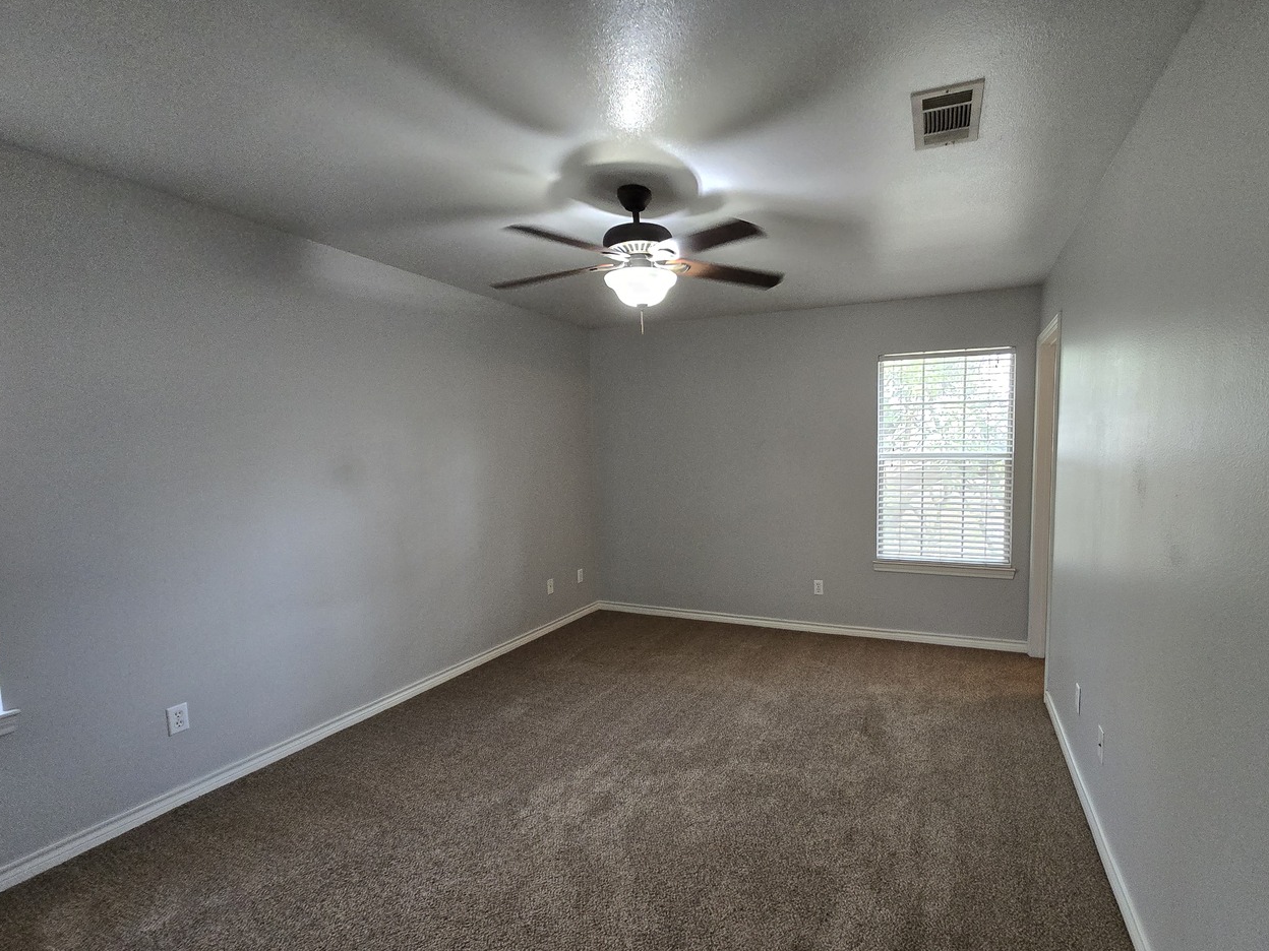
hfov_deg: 97.7
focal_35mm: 15
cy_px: 510
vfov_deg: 81.6
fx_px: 550
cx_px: 709
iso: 320
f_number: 2.2
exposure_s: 1/60
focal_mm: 2.2
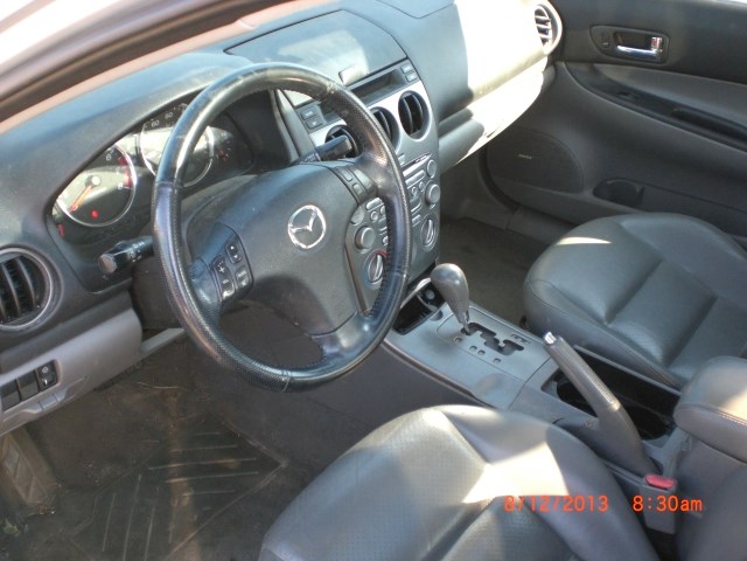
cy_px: 280
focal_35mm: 38
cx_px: 374
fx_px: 820
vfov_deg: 37.7
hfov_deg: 49.0
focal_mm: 6.3
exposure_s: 1/100
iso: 200
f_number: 3.1
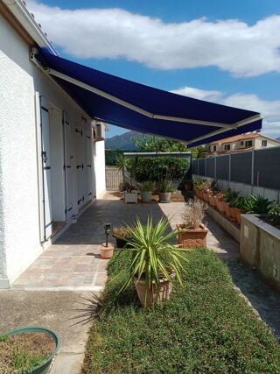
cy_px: 187
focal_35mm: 27
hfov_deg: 51.3
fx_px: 291
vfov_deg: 65.3
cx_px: 140
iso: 113
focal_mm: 3.54
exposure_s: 1/2083
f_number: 2
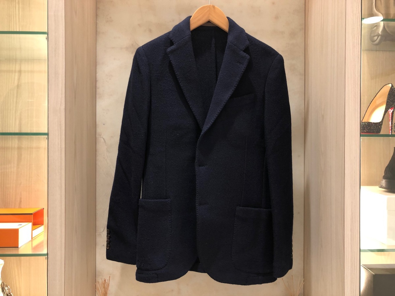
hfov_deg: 63.4
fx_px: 320
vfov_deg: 49.7
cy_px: 148
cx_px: 198
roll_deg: +0.1
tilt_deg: -0.4
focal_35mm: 28
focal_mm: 4
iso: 40
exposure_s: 1/33
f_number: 1.8
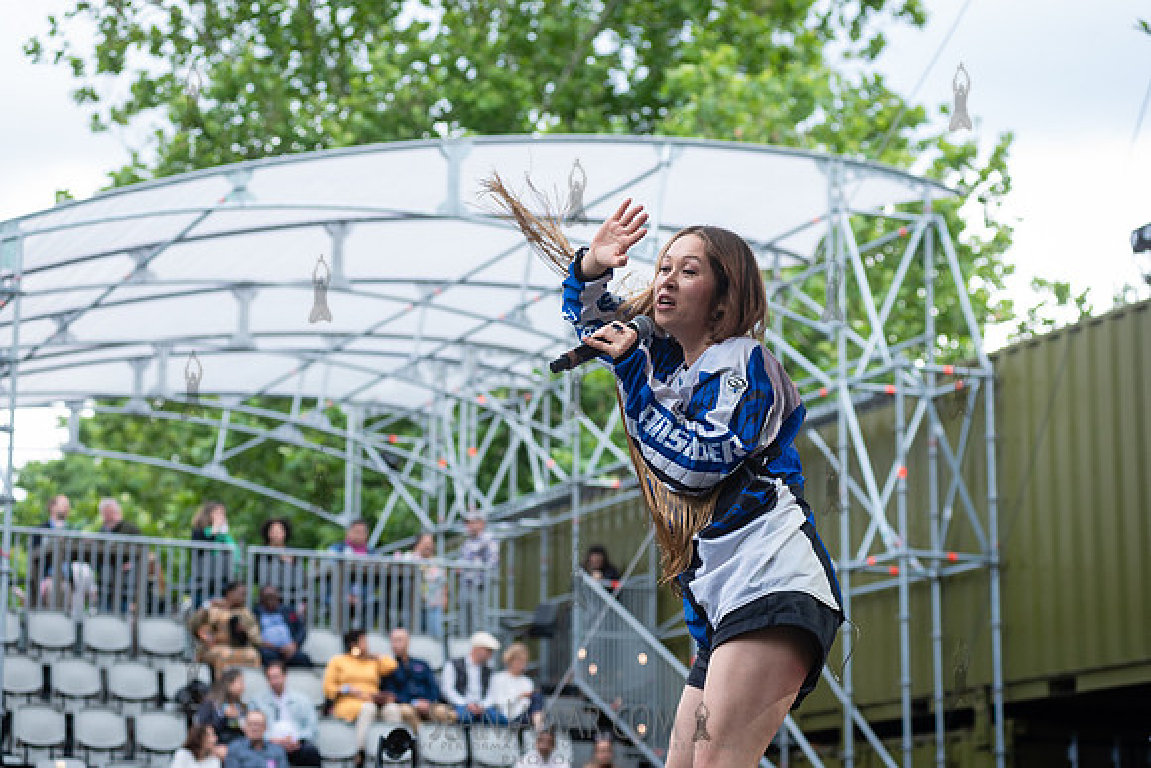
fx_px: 2558
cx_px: 576
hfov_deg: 25.4
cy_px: 384
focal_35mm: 80
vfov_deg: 17.1
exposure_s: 1/320
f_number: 4.5
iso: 500
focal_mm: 80
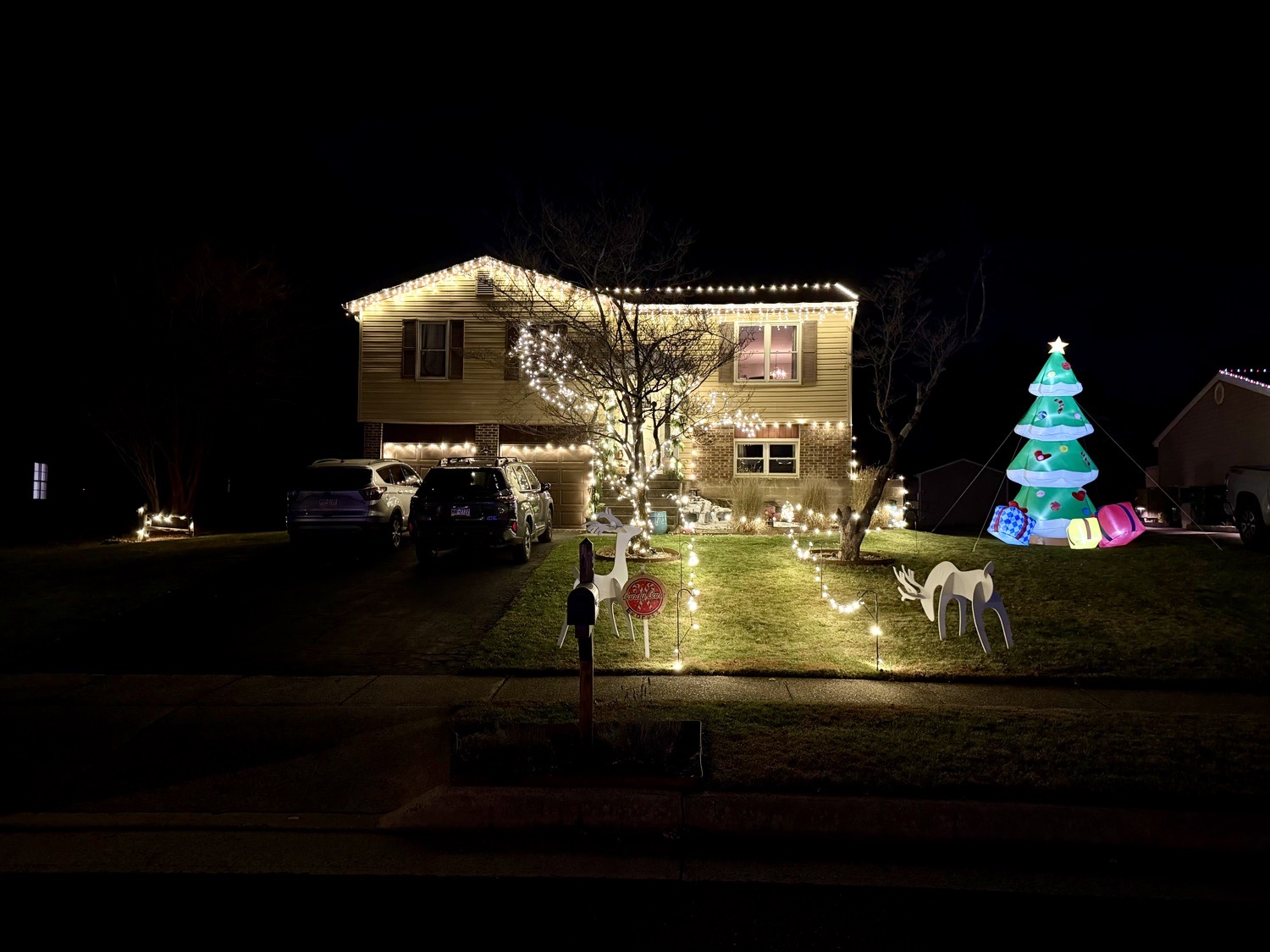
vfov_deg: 56.8
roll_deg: -0.8
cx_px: 635
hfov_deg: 71.6
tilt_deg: +1.7
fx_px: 881
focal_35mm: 24
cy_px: 476
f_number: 1.78
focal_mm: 6.76
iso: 1600
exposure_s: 1/30
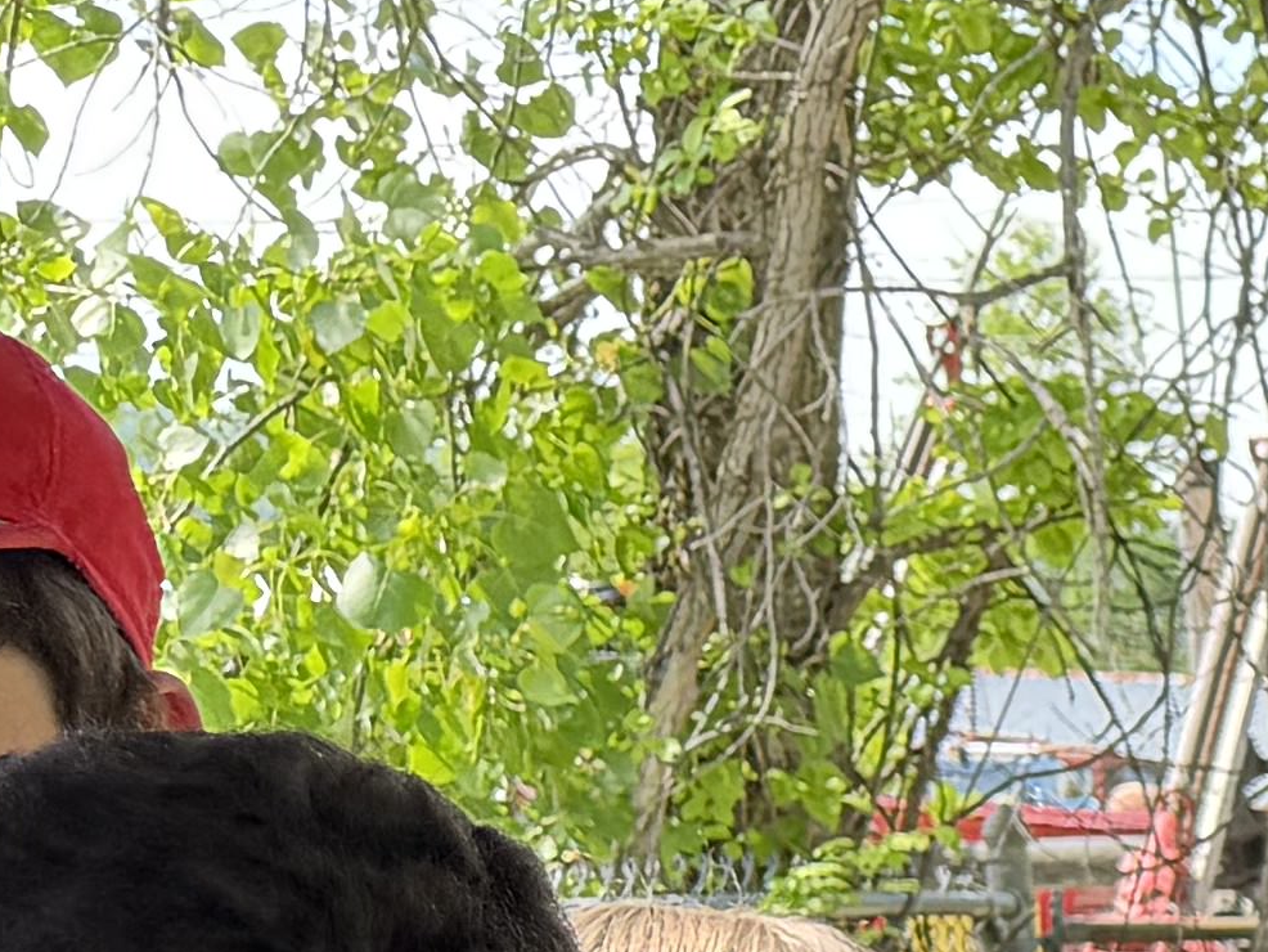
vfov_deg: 10.2
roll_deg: -1.9
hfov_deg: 11.3
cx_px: 3223
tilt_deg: -8.6
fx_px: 5093
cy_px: 1553
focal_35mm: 139
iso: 80
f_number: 1.78
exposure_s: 1/296
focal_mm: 6.76
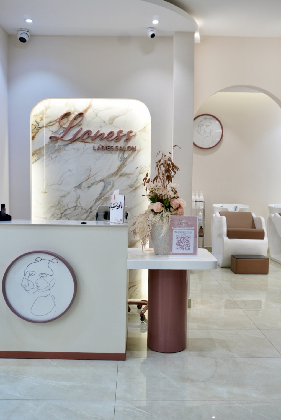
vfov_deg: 55.1
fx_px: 403
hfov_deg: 38.4
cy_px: 210
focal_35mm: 34
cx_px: 140
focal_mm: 23
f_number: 5.6
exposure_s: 1/50
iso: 640
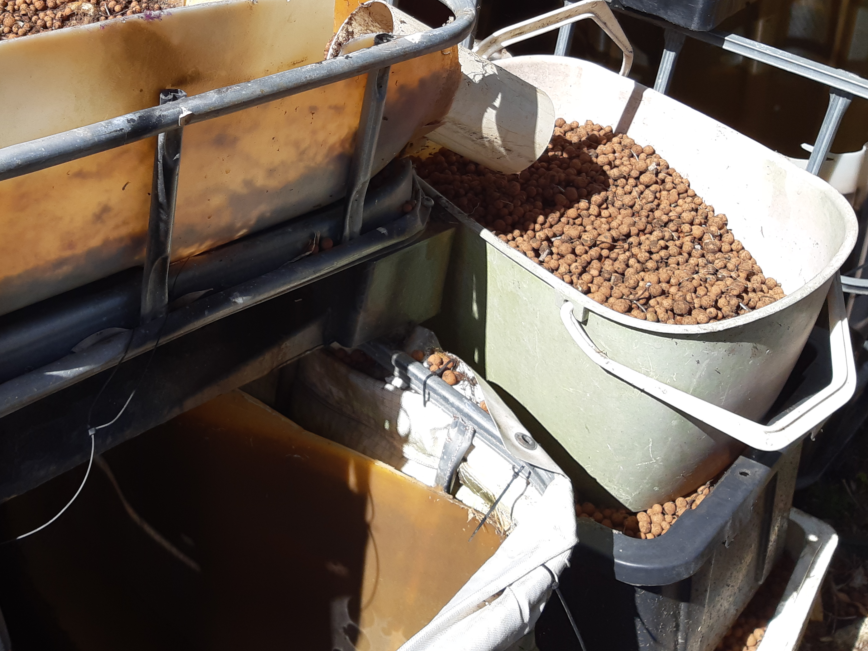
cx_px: 259
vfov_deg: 33.2
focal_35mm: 43
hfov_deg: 43.0
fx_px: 1078
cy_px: 193
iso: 40
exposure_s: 1/1212
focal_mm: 3.93
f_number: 1.7
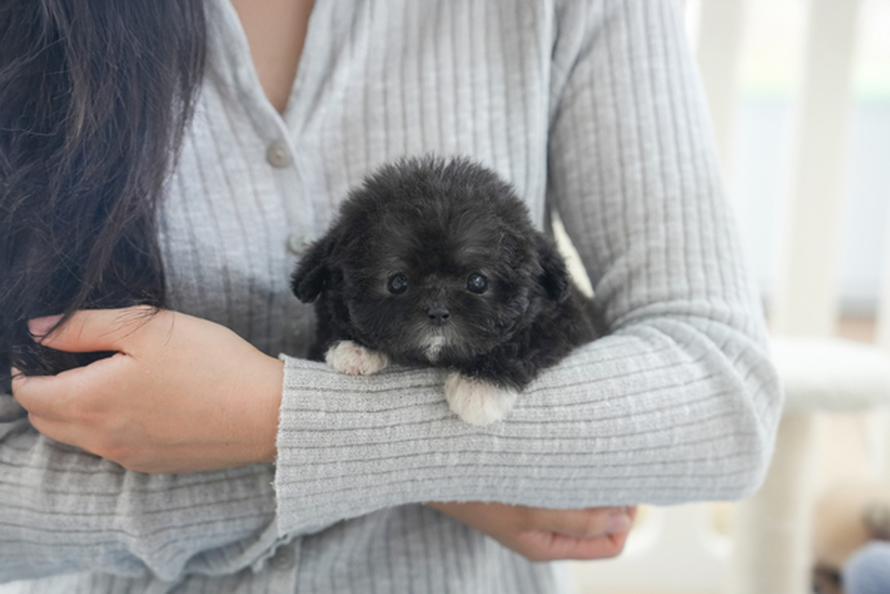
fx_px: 1458
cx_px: 445
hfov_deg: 33.9
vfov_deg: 23.0
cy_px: 297
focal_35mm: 59
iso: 1250
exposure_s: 1/320
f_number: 4
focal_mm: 59
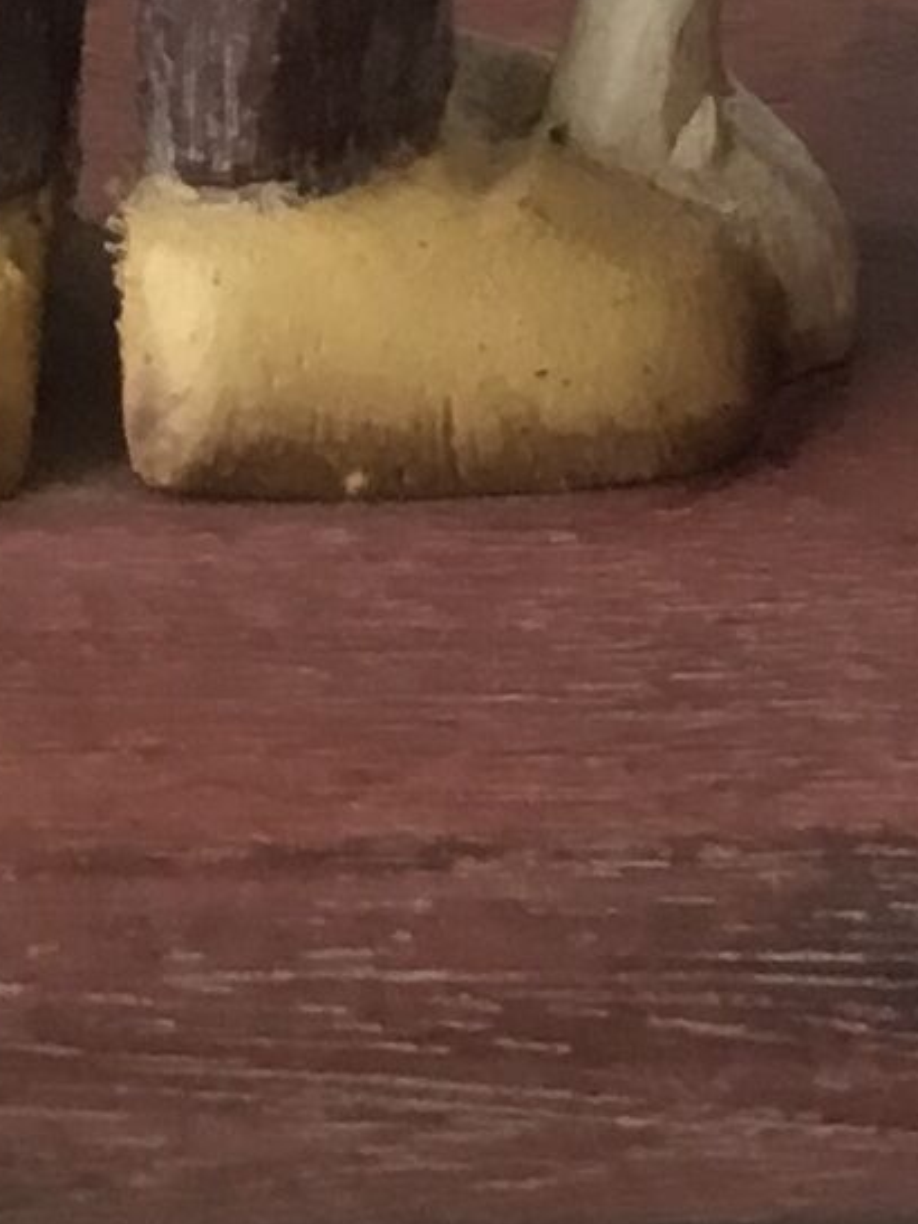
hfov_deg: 7.8
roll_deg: +0.4
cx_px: 1632
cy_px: -1193
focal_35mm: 185
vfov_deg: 9.9
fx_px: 6544
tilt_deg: -10.6
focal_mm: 3.3
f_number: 2.4
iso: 32
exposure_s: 1/33
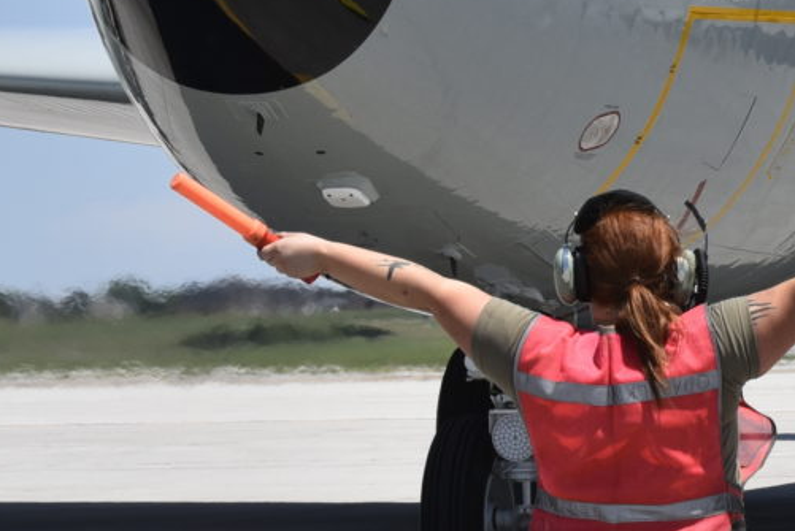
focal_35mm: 286
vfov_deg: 4.8
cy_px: 83
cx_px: 1101
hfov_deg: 7.1
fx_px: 6321
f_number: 16
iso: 640
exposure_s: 1/1000
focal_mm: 70
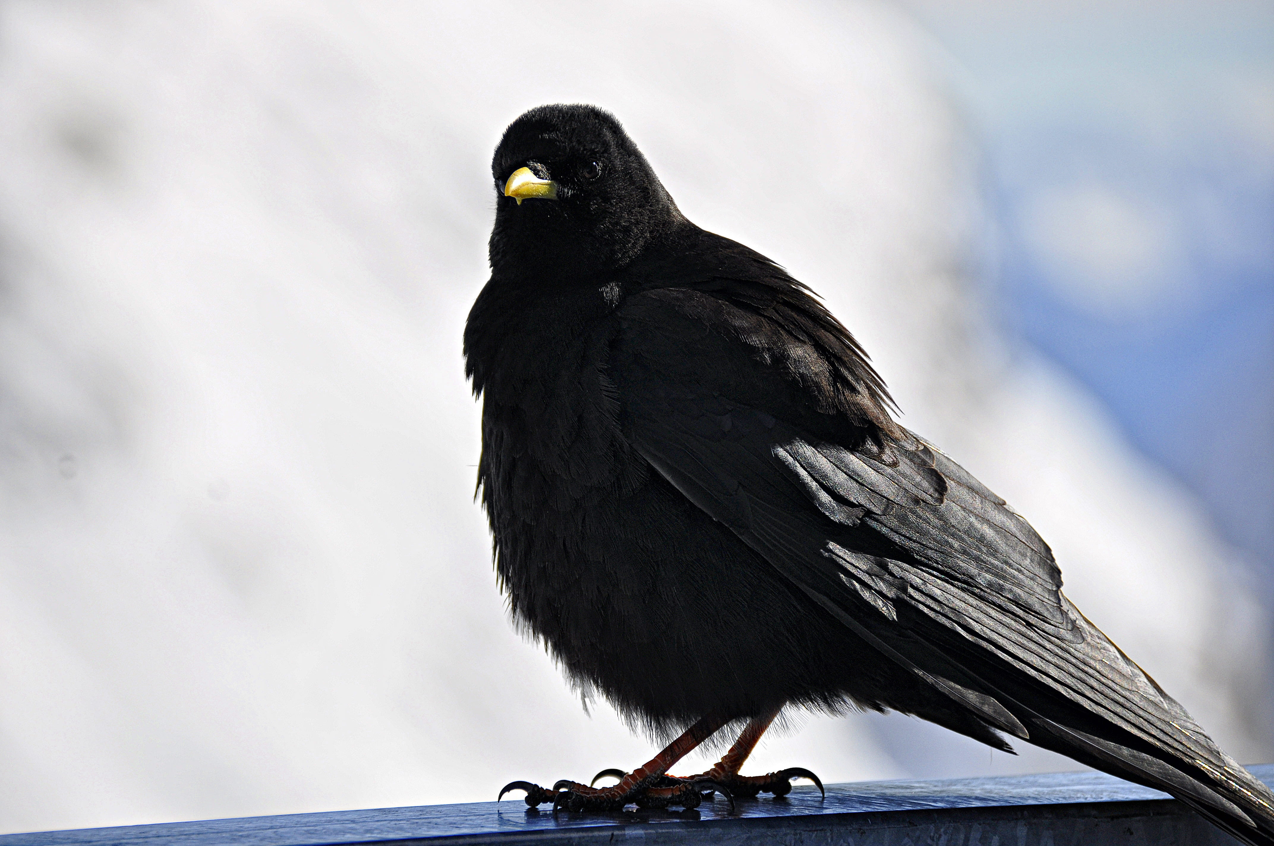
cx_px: 637
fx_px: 13785
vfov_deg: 3.5
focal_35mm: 390
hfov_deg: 5.3
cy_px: 423
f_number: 7.1
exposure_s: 1/800
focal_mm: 260
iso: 200
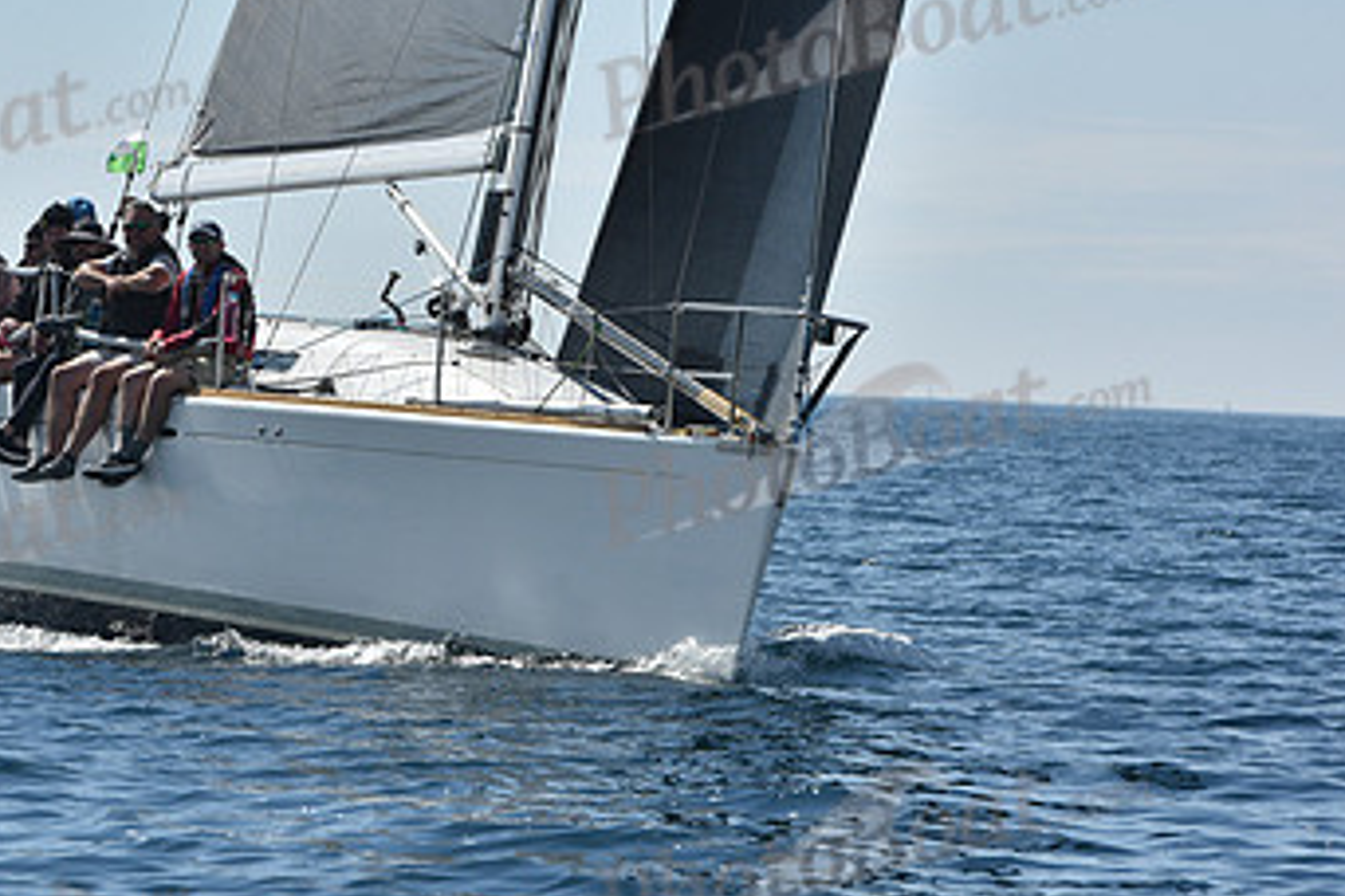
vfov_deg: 4.1
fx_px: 12664
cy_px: 297
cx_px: 397
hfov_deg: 6.1
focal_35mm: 339
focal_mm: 200
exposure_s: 1/800
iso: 250
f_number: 11
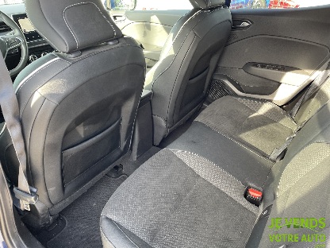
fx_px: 248
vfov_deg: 53.1
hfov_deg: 67.3
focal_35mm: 26
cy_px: 124
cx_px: 165
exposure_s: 1/93
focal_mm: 4.2
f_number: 1.6
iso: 125
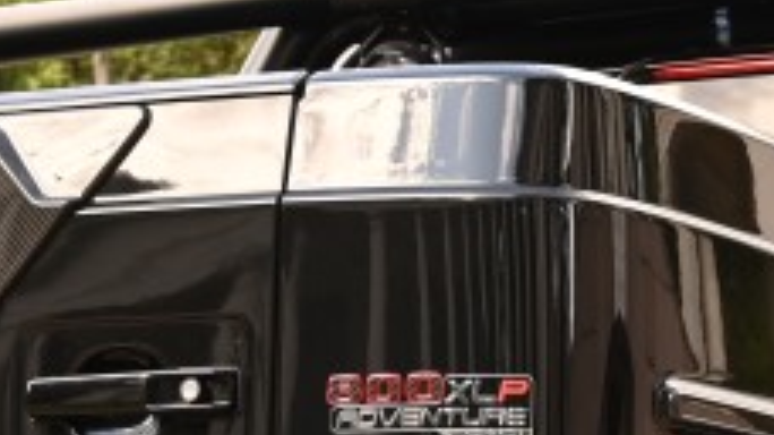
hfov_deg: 10.9
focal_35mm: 197
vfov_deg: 6.1
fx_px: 4041
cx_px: 699
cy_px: 680
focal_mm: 39
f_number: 5
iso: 250
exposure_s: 1/250
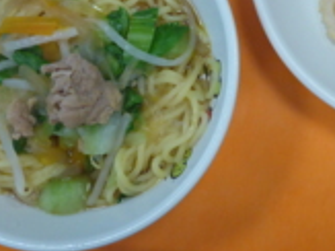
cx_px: 271
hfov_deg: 31.3
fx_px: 580
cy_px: 41
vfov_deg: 23.9
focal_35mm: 60
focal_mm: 4.9
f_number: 3.3
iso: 400
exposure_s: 1/100
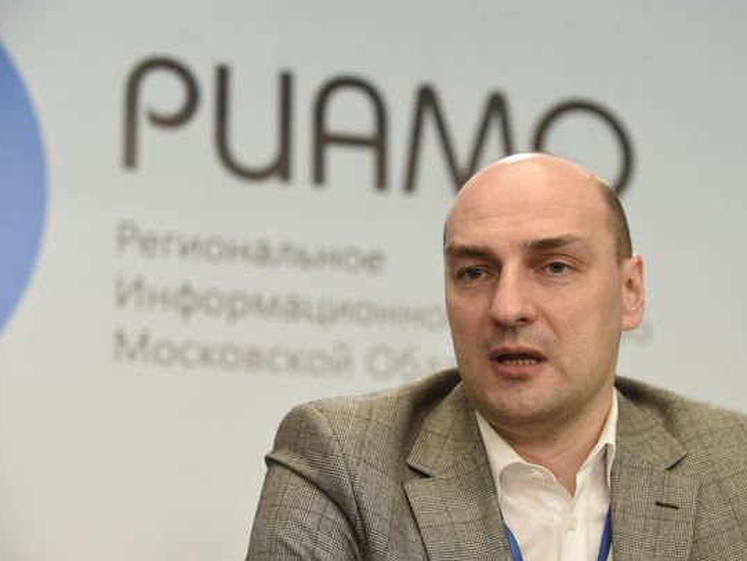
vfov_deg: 15.3
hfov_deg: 20.2
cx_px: 440
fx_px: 2094
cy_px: 289
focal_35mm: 97
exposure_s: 1/250
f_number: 4
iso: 1600
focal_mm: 78
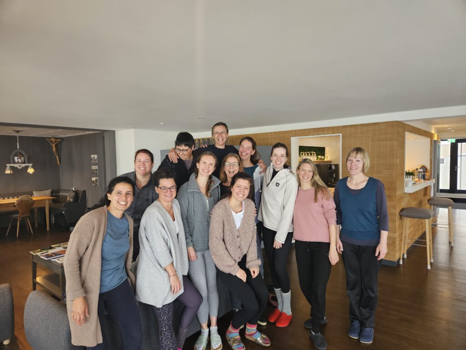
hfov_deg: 73.9
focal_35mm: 23
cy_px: 175
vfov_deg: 58.9
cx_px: 233
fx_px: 310
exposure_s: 1/100
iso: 400
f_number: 1.8
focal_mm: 5.4
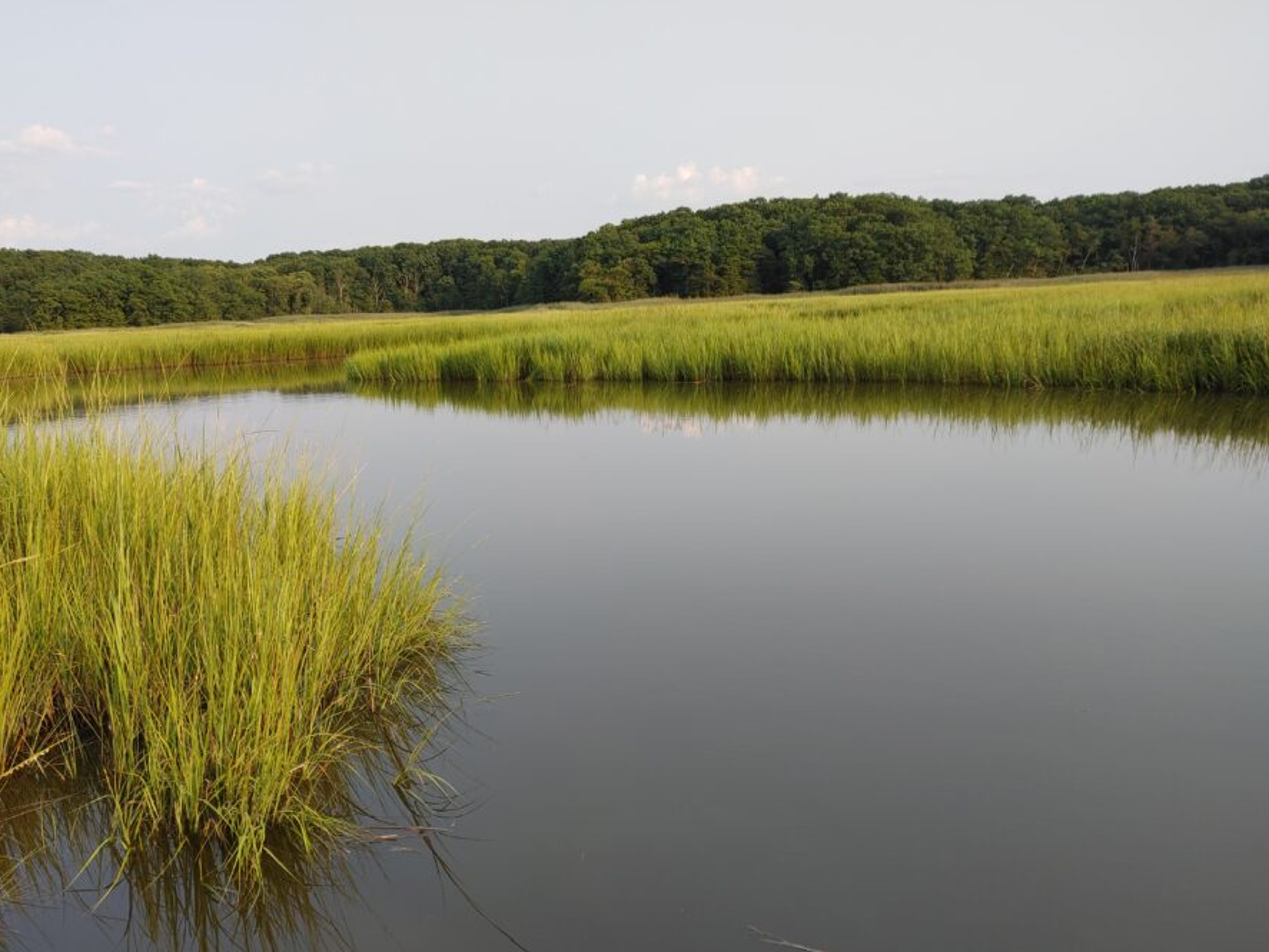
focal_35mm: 30
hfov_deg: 59.8
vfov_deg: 46.7
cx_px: 555
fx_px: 1100
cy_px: 529
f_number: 1.8
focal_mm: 5.58
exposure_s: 1/781
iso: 50
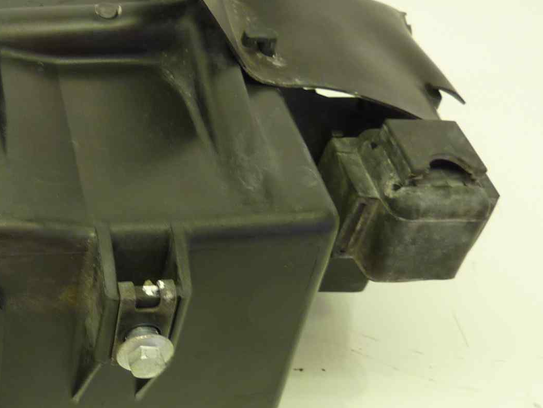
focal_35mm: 61
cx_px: 68
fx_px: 957
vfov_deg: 23.9
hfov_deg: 30.5
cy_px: 272
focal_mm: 4.1
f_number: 3.3
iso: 80
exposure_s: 1/20
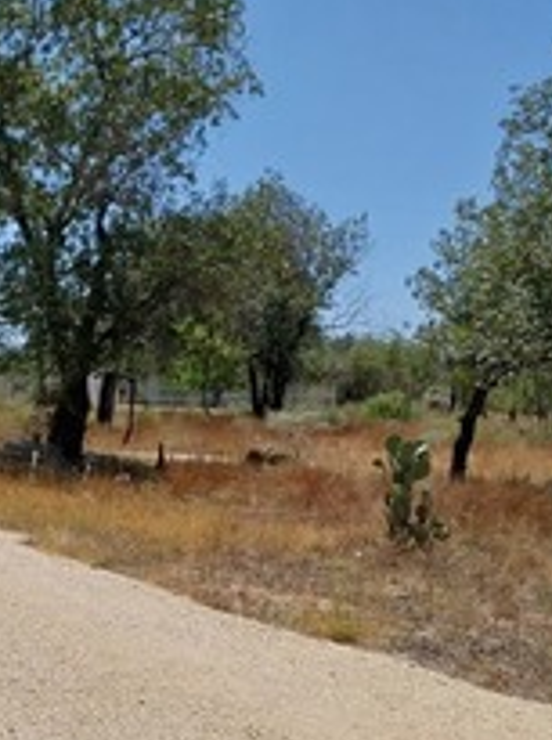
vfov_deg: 31.2
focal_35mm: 61
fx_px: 1301
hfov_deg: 22.5
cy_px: 556
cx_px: -72
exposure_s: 1/1678
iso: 20
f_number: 1.8
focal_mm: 4
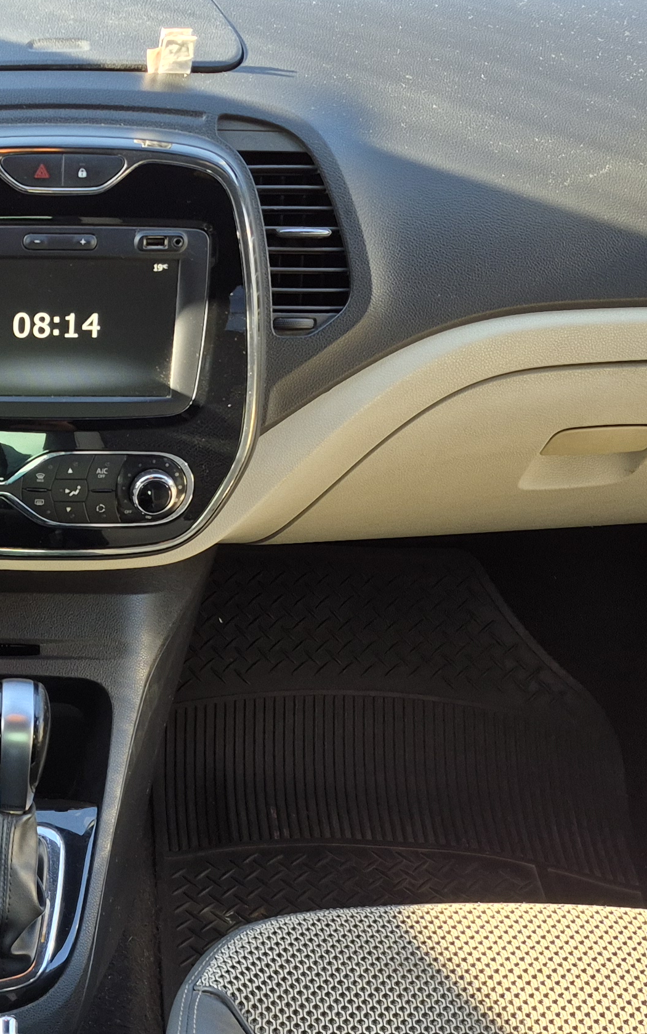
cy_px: 747
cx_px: -60
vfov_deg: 34.5
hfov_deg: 21.3
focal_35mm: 58
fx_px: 1636
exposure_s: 1/180
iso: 80
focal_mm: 5.4
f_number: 1.8
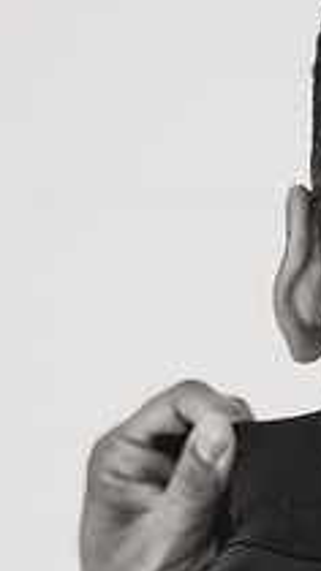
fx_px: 2393
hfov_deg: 7.4
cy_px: 474
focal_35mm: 158
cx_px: 604
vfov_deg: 13.5
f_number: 3.5
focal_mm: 54.7
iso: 80
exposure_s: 1/250
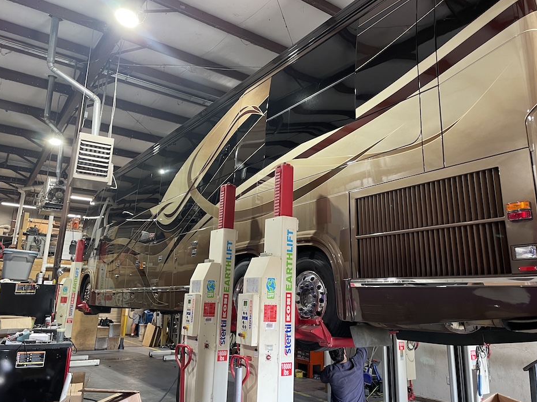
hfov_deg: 63.5
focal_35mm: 28
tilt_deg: +13.4
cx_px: 275
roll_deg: -1.7
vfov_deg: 49.7
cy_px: 188
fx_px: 434
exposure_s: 1/60
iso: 125
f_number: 1.6
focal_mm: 4.2
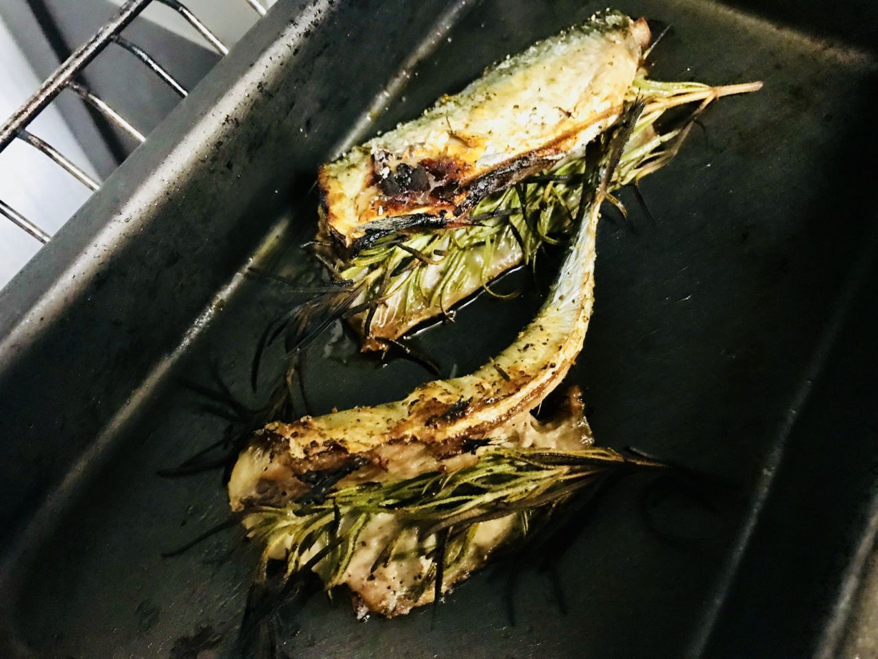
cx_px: 439
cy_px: 330
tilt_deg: -60.9
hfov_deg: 63.4
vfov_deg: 49.7
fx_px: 710
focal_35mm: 28
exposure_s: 1/5
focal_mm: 3.99
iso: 100
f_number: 1.8
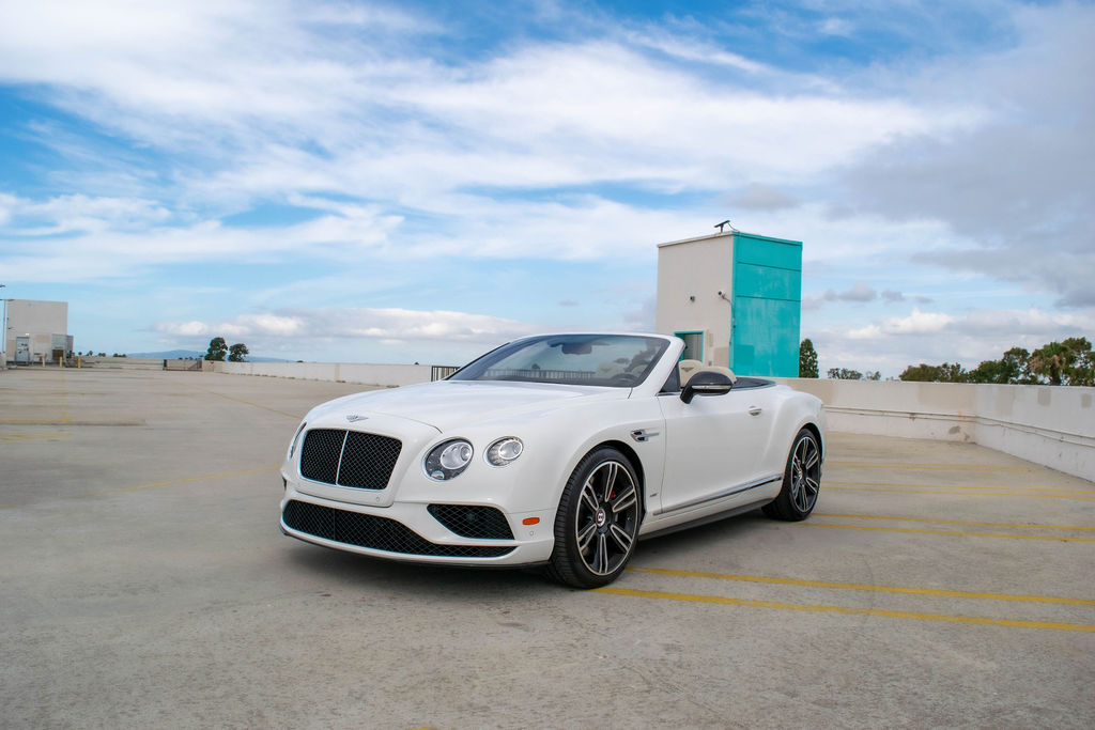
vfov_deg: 47.9
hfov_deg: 67.4
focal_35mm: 27
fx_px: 821
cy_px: 365
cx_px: 548
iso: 400
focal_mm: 18
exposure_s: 1/2000
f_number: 7.1
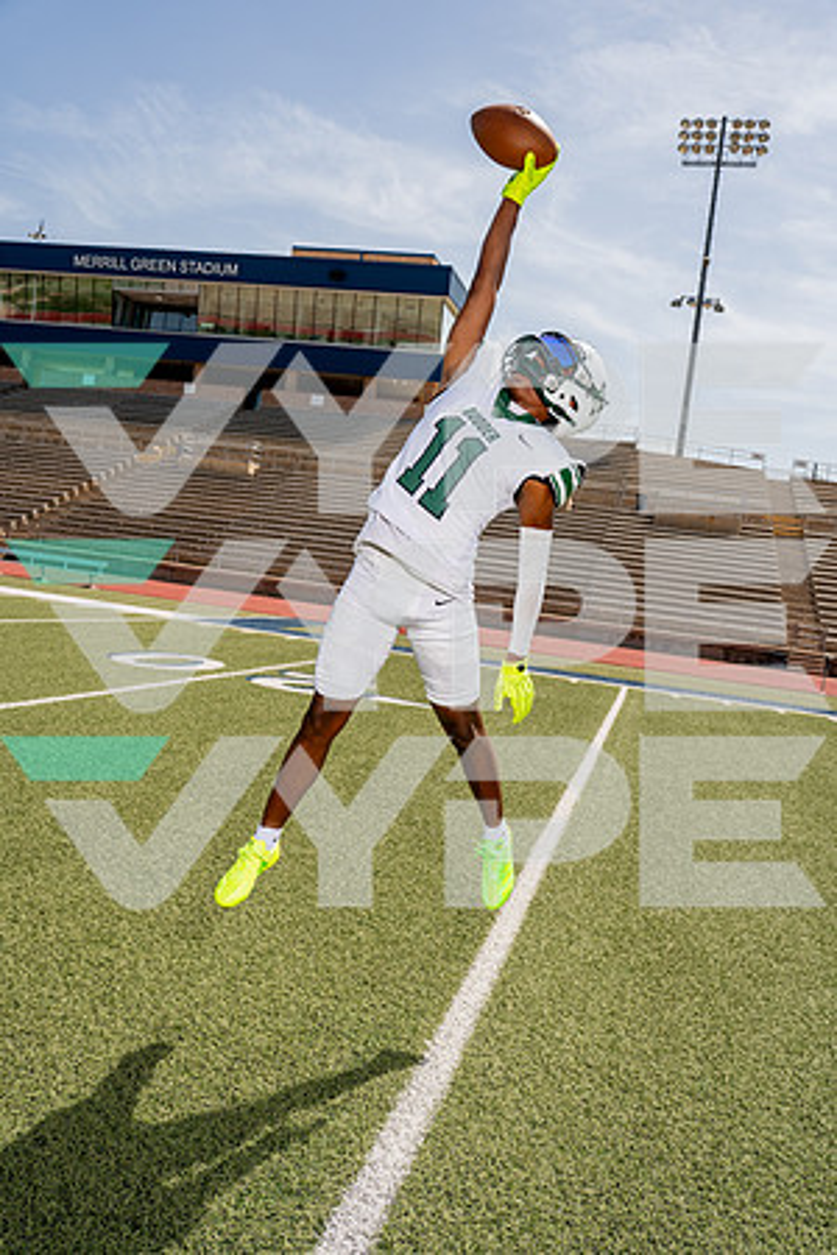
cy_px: 628
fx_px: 1011
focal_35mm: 29
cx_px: 418
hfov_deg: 45.0
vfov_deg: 63.7
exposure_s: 1/1600
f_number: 5
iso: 100
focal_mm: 29
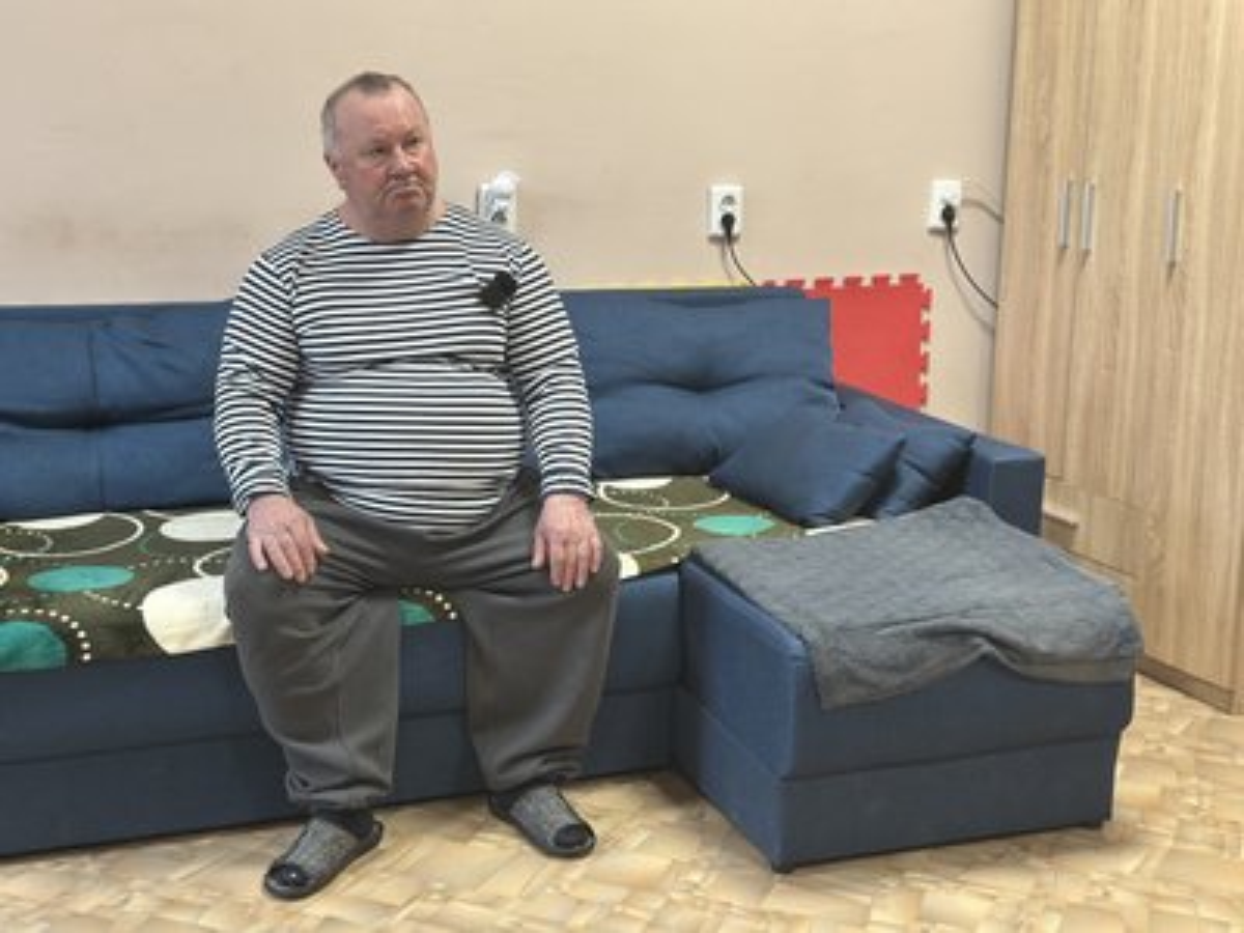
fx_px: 1725
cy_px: 466
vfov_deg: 30.3
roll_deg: -1.0
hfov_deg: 39.7
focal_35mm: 48
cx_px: 622
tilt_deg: -12.5
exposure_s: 1/100
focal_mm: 6.86
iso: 160
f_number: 1.78
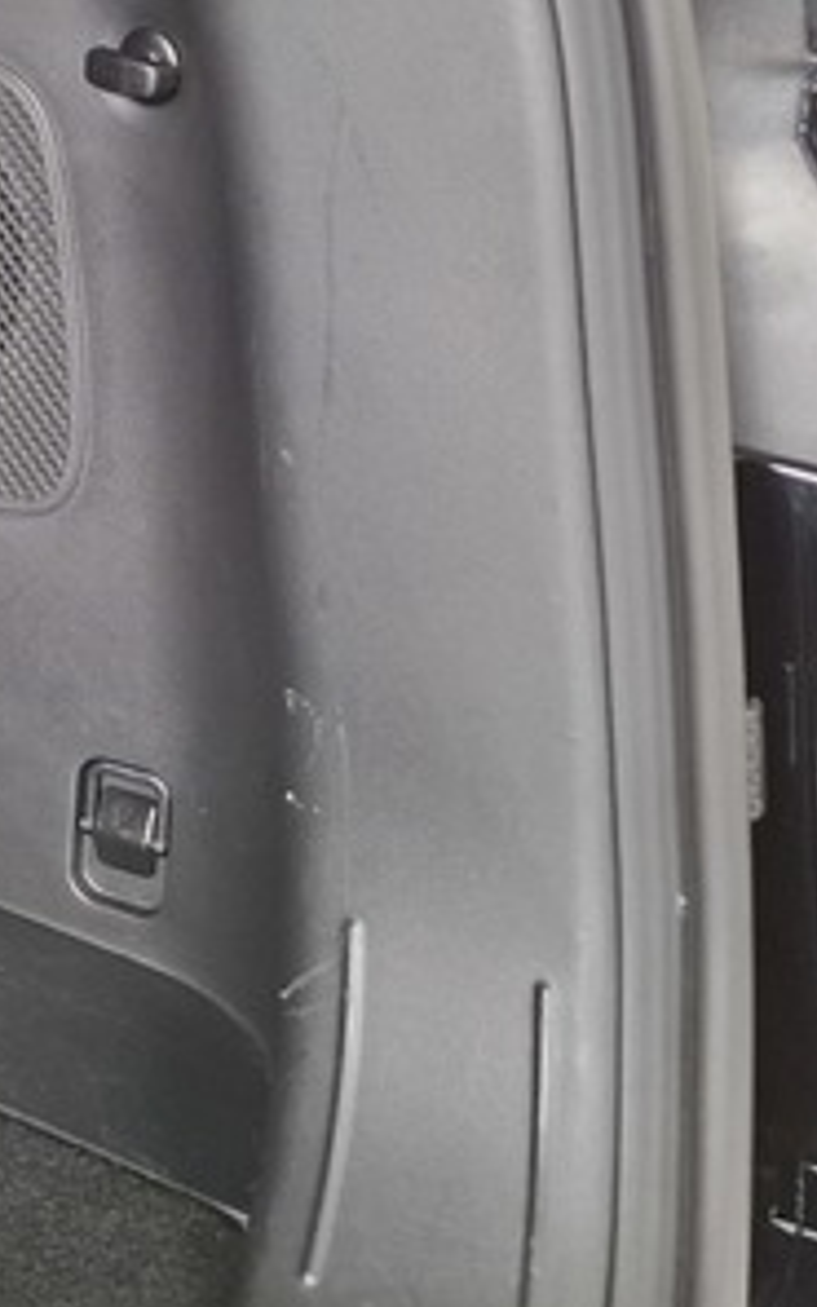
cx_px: -420
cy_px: 472
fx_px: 2351
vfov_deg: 30.9
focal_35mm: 66
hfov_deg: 17.6
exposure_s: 1/25
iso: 400
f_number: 1.8
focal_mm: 5.54
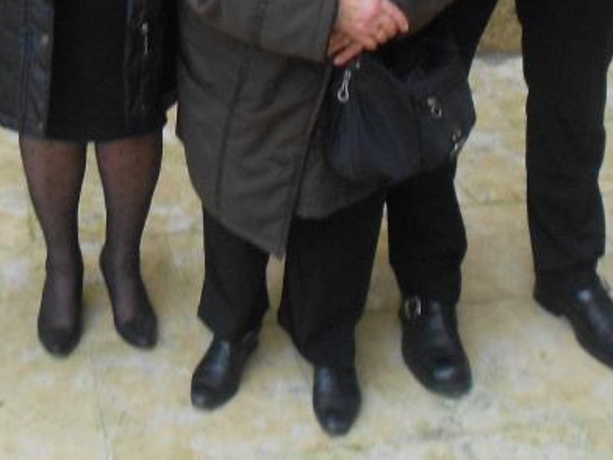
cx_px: 142
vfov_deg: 19.9
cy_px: -133
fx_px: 1204
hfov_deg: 28.1
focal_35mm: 68
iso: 320
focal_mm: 4.6
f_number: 3.2
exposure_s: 1/30
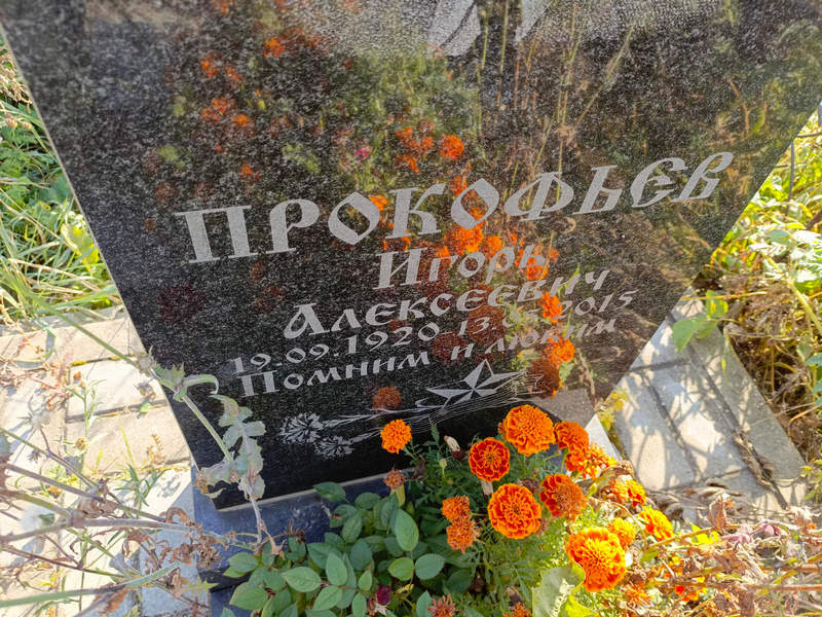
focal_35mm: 25
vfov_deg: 54.9
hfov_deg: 69.4
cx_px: 411
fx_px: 594
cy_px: 308
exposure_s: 1/128
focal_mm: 4.76
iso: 112
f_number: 1.69
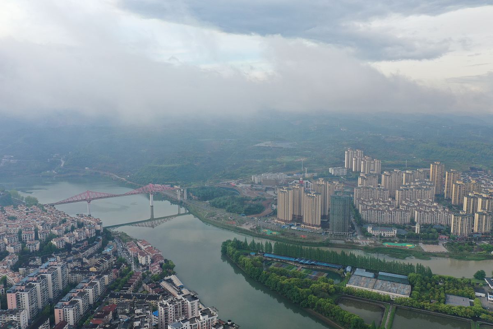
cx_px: 246
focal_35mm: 28
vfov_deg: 46.4
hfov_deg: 65.5
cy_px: 164
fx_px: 383
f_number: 5
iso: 100
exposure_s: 1/240
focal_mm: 10.26
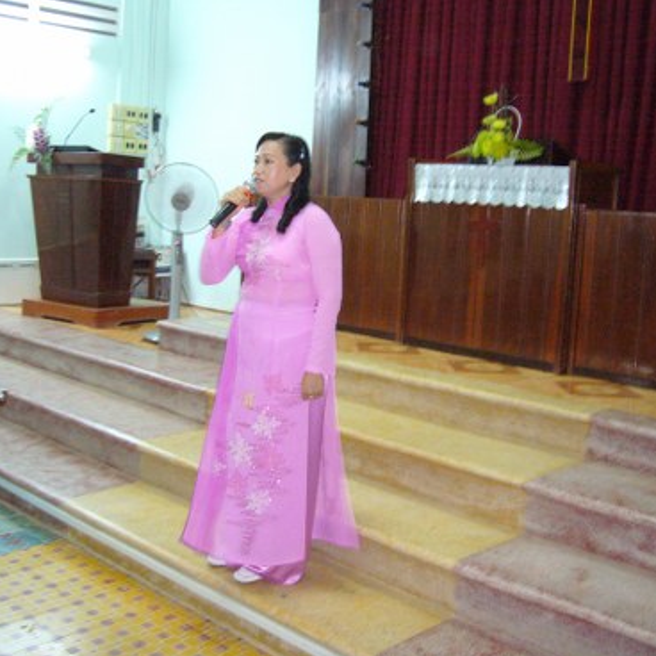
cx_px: 316
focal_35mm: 42
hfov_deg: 40.0
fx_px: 900
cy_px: 331
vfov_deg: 40.0
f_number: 2.8
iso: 320
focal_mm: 5.8
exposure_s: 1/8
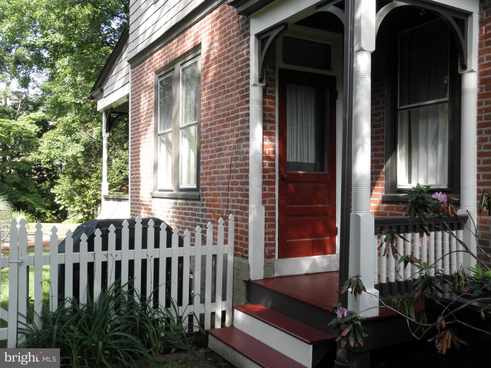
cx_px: 246
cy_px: 184
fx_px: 496
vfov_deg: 40.7
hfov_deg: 52.6
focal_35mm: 35
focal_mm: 6.1
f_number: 3.2
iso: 64
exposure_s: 1/100
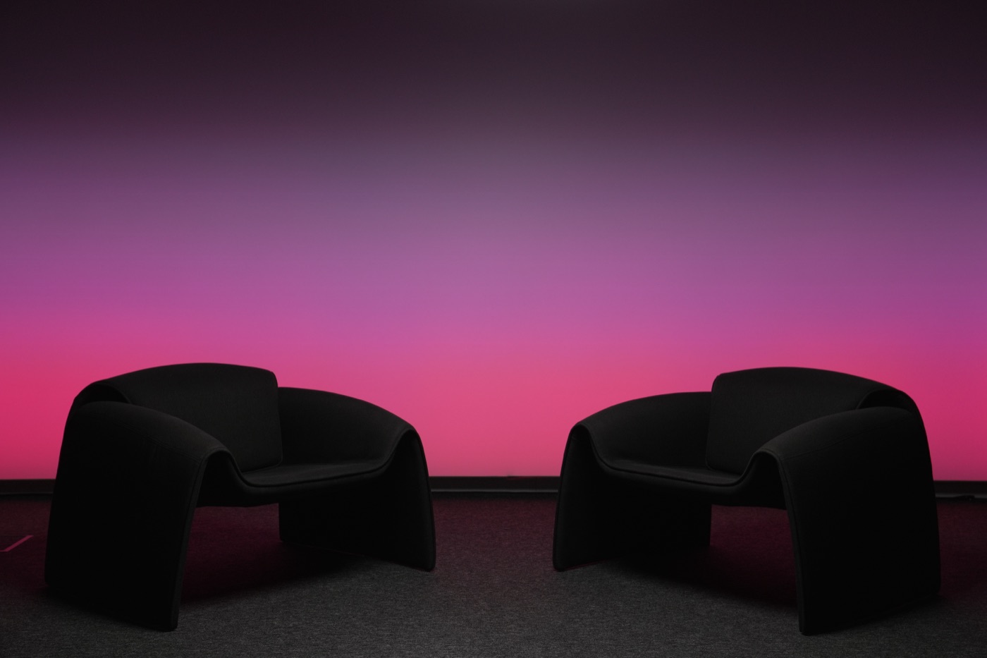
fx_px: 1234
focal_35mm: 45
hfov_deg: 43.6
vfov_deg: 29.9
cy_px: 329
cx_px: 494
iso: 500
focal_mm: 30
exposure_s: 1/49
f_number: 4
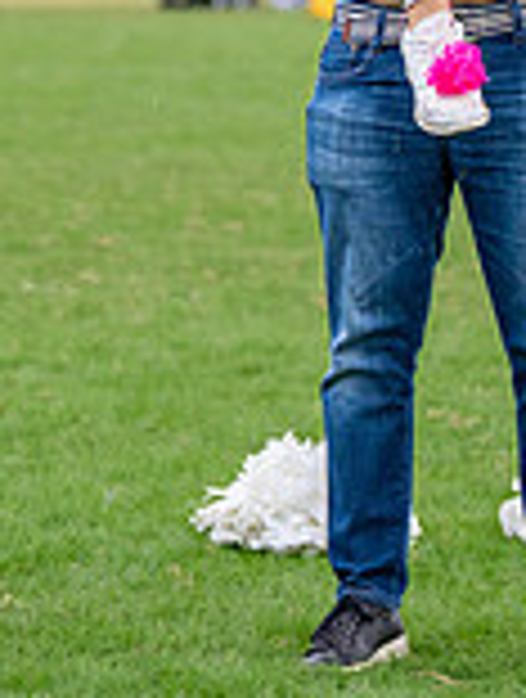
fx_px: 8838
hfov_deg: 3.4
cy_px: -290
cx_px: 464
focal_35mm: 438
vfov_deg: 4.5
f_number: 2.8
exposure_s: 1/1600
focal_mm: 100
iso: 500
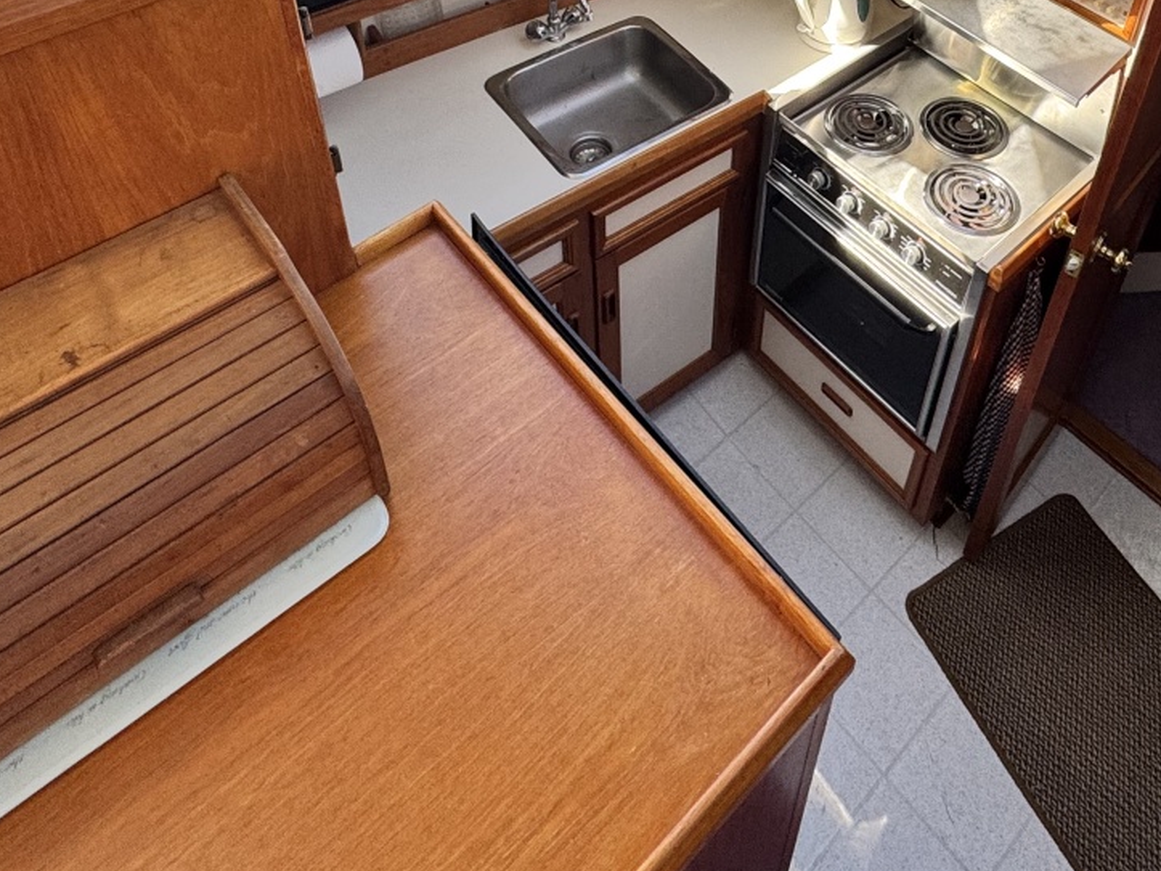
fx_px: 1040
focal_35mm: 31
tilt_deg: -33.3
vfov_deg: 38.9
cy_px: -43
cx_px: 763
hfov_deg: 57.2
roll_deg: -4.0
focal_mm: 2.22
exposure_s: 1/99
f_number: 2.2
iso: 80
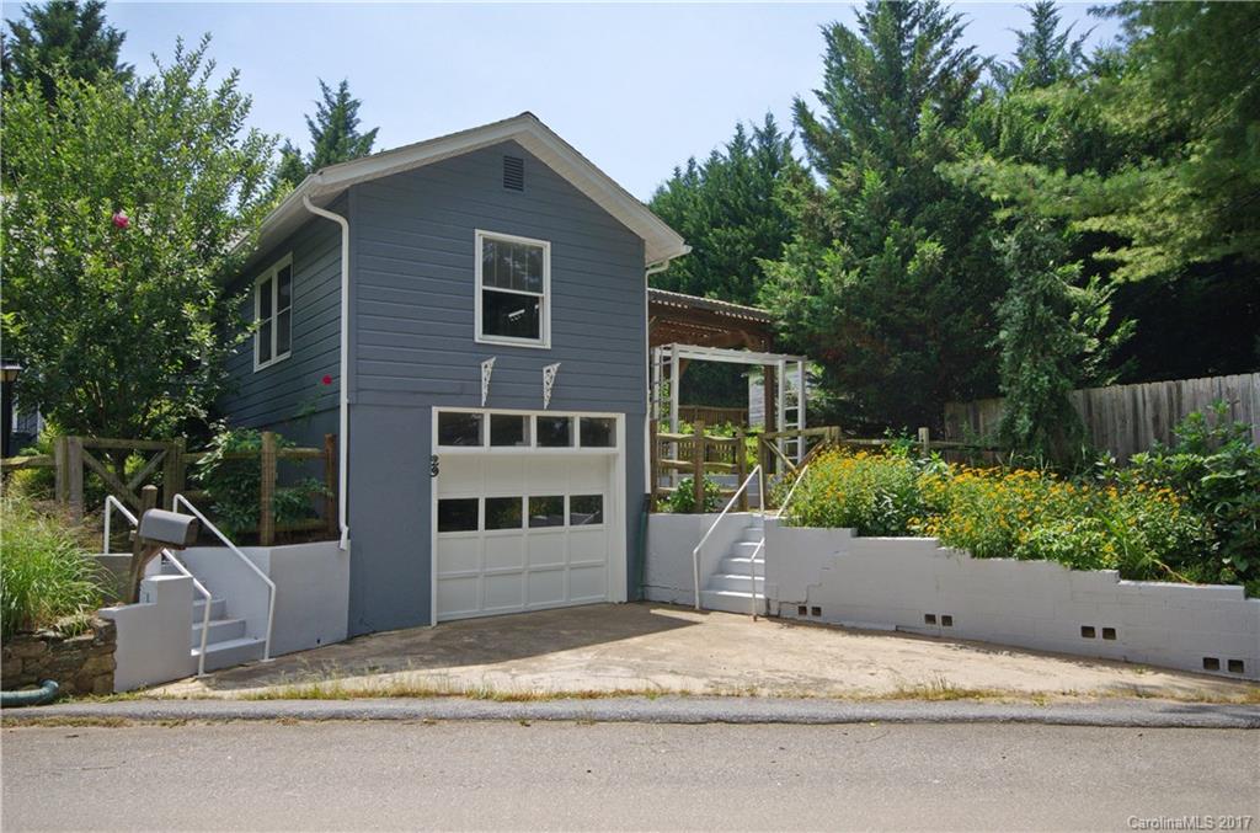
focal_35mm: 26
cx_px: 630
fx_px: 890
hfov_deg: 70.6
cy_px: 416
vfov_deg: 50.2
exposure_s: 1/400
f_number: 11
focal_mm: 17
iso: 320
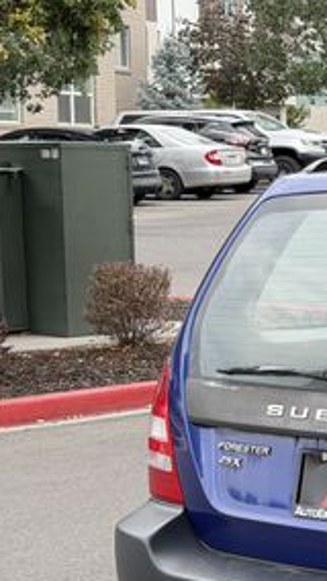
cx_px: 652
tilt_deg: -6.1
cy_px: 376
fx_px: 1817
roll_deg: -0.7
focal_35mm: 118
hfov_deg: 9.6
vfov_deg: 18.1
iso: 64
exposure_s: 1/939
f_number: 1.78
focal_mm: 6.76
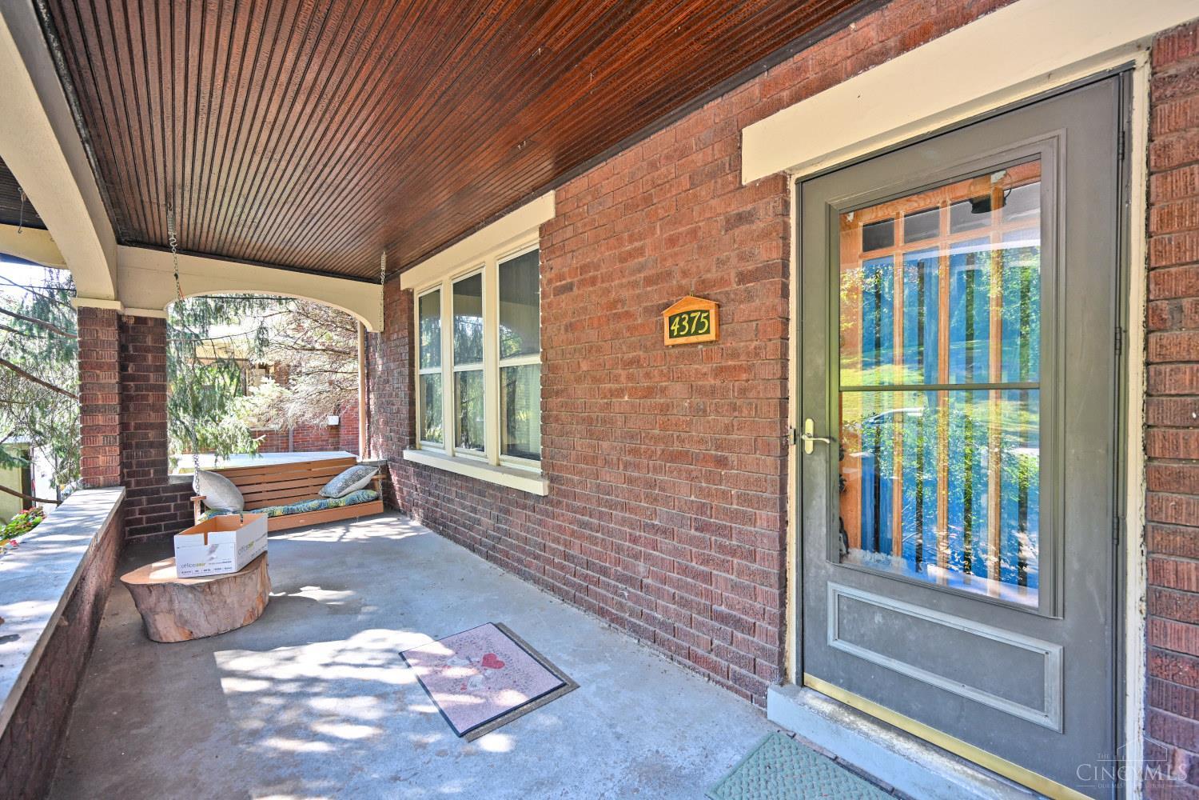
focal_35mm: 14
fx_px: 466
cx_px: 600
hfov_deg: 104.3
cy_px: 400
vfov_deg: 81.2
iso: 250
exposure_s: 1/60
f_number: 4
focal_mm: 14
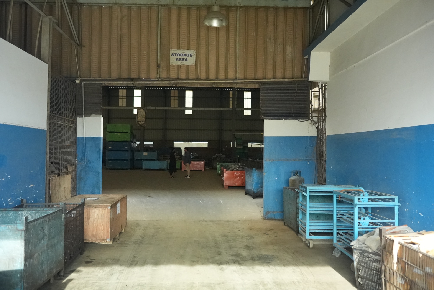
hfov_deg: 54.4
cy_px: 145
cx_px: 217
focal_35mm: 35
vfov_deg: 37.9
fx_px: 422
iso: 12800
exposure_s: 1/100
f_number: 2.2
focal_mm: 35
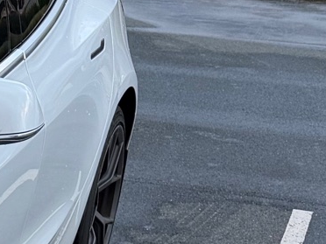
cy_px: 372
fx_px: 1337
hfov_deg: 11.5
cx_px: -450
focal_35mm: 142
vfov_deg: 10.1
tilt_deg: -23.4
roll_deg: +0.1
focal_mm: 6.76
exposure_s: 1/100
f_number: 1.78
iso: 50
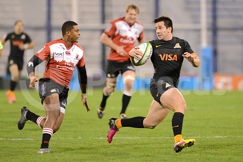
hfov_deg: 6.9
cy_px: 81
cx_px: 122
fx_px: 2025
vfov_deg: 4.6
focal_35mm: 300
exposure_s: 1/1000
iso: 4500
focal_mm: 300
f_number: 2.8
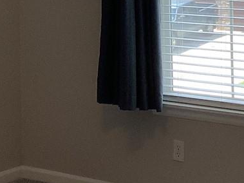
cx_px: 76
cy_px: -63
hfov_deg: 15.0
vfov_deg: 11.0
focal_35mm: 131
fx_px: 923
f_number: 2.4
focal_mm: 3.3
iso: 64
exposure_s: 1/120
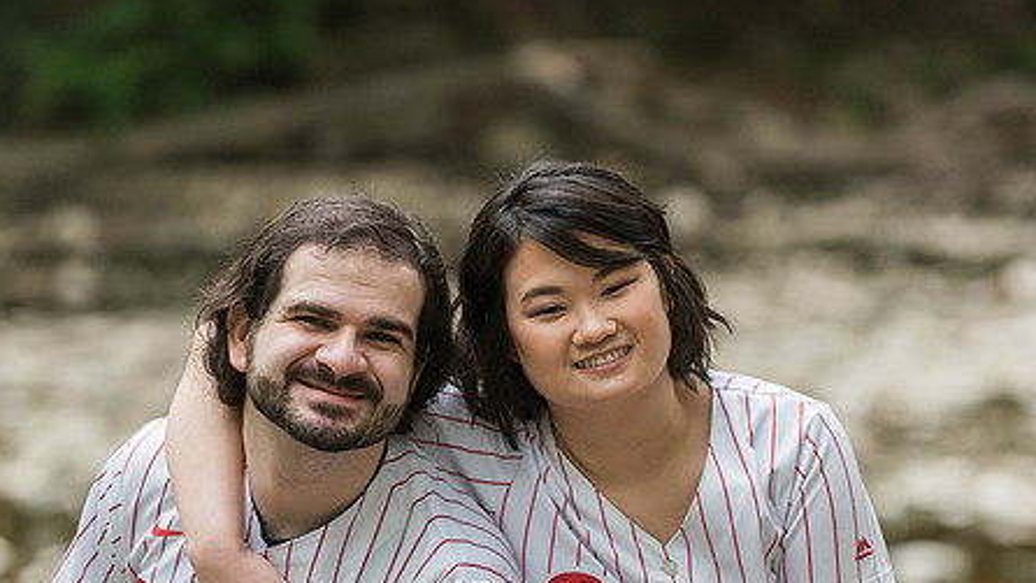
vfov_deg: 4.8
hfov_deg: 8.5
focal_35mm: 254
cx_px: 491
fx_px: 6978
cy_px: 416
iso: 2000
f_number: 4
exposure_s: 1/640
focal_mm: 180
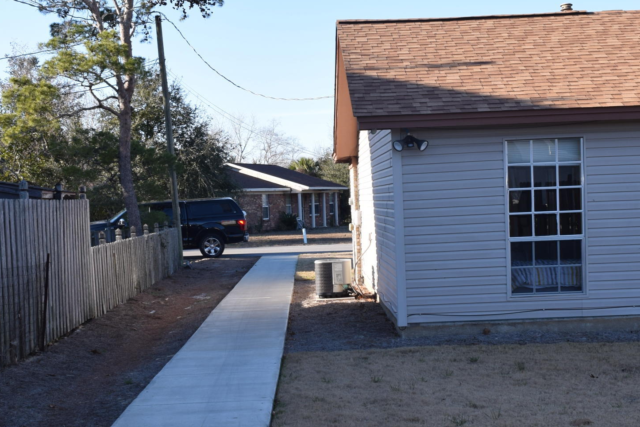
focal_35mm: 56
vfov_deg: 24.1
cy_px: 292
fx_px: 995
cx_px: 235
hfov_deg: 35.4
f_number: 6.3
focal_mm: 18
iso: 100
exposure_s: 1/160
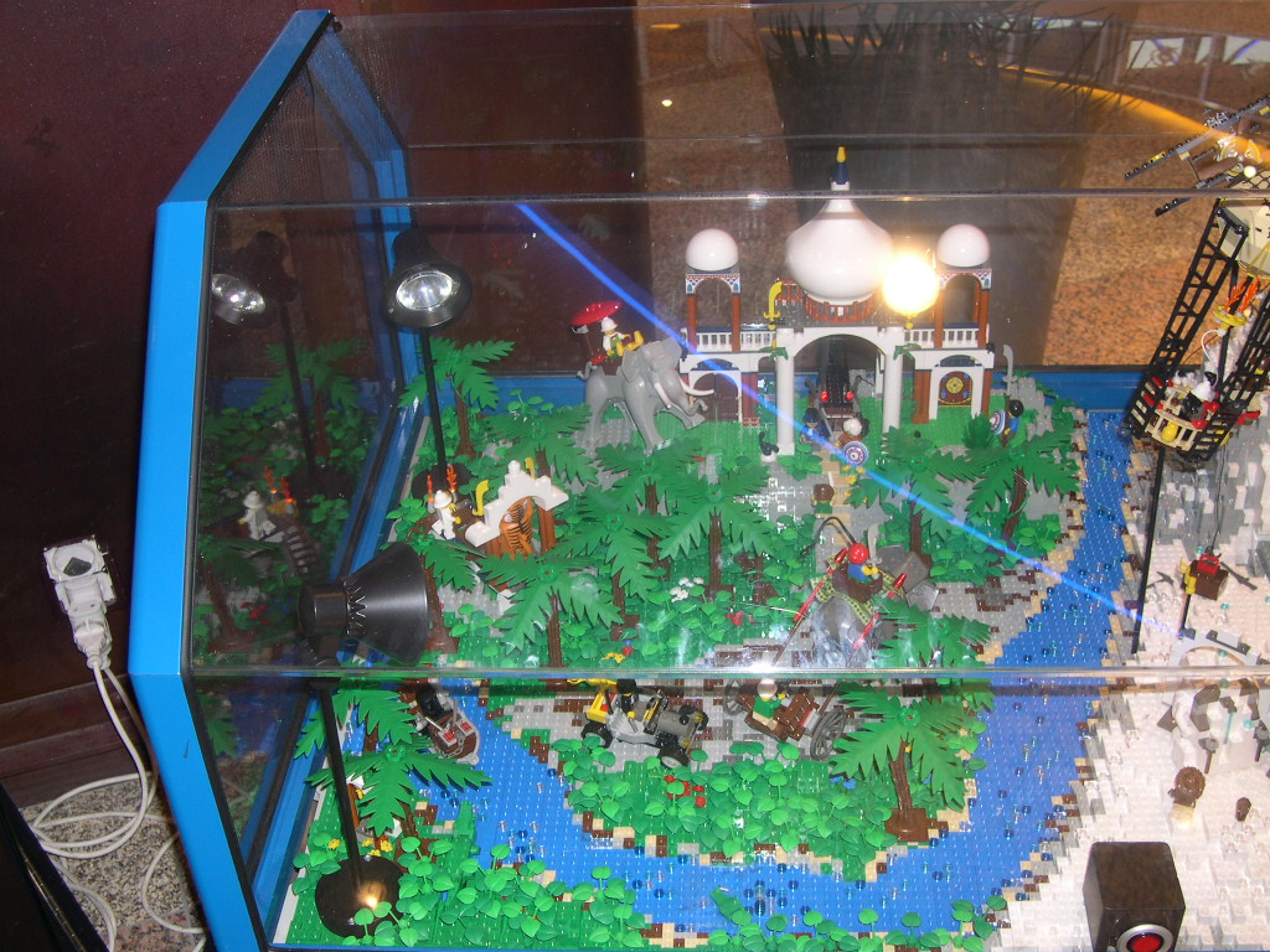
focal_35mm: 42
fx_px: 1541
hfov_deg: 44.8
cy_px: 476
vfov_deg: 34.3
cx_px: 635
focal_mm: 9
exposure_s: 1/60
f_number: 2.9
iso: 100
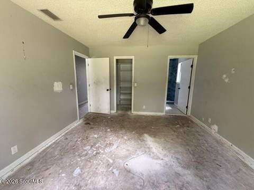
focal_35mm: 14
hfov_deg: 102.1
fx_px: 103
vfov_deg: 85.7
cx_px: 127
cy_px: 95
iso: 400
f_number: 2.2
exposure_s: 1/60
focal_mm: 2.22
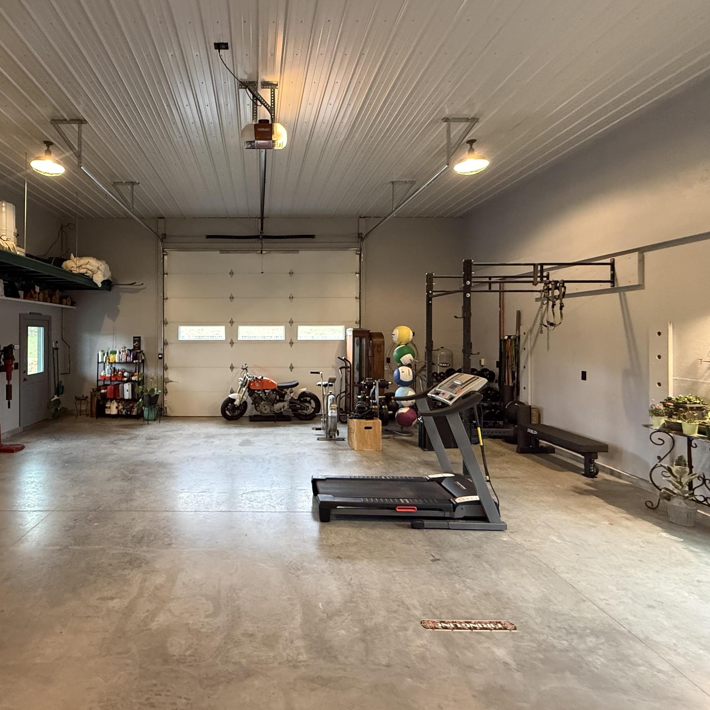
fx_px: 418
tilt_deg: +0.5
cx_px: 258
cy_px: 332
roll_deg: -0.1
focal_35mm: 18
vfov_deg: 80.6
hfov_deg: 78.9
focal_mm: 2.22
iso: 640
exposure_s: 1/60
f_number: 2.2
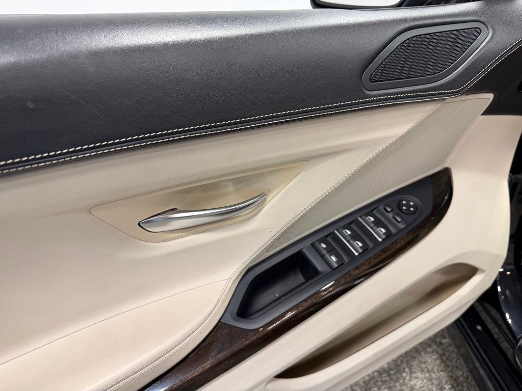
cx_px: 261
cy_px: 196
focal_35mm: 24
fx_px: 362
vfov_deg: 56.8
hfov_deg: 71.6
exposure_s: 1/120
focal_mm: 6.76
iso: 80
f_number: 1.78
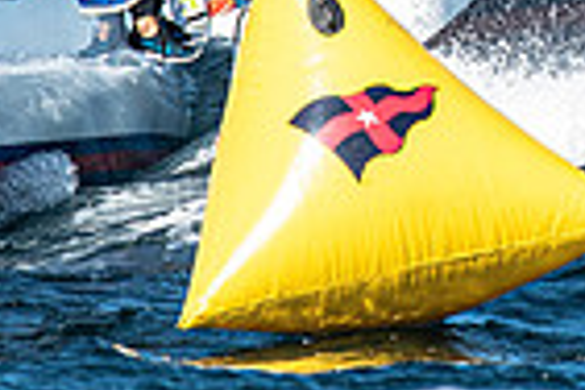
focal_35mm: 1873
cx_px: 734
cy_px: -251
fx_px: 30434
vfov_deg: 0.7
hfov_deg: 1.1
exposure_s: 1/2000
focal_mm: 300
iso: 320
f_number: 5
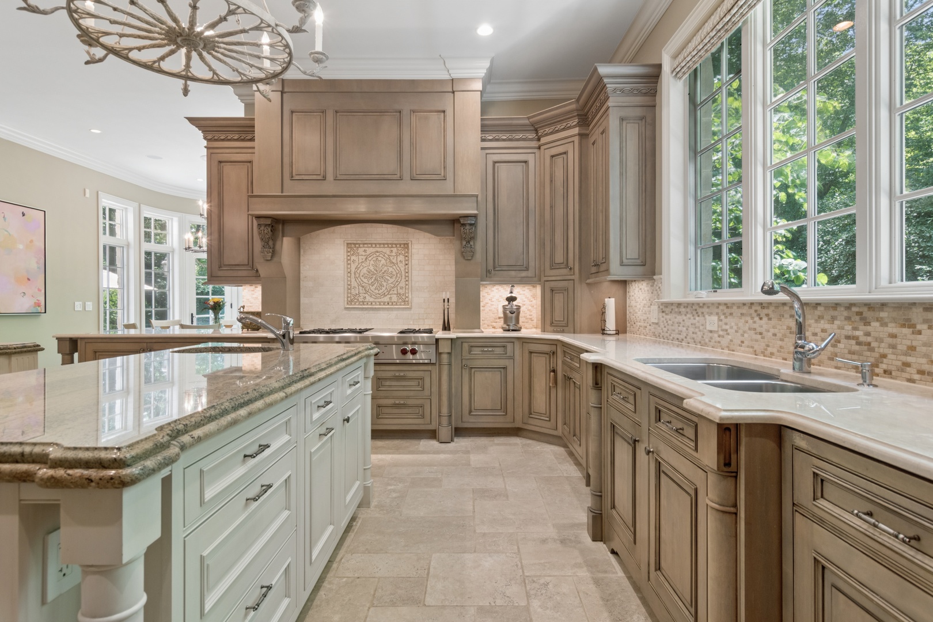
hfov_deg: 90.0
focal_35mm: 18
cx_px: 466
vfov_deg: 67.4
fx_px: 466
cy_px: 311
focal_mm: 12
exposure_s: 1/6
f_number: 8
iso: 200
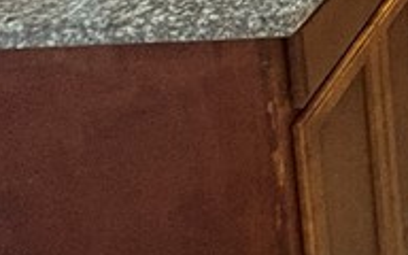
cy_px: -351
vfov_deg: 12.8
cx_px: 780
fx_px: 878
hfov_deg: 18.7
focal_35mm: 79
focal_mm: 2.22
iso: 640
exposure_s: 1/40
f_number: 2.2
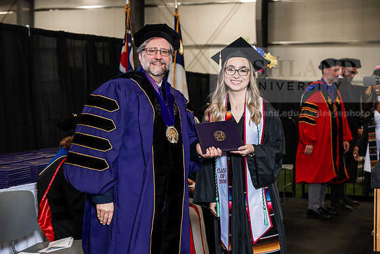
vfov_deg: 19.5
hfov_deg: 28.8
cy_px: 127
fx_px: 739
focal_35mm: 70
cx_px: 190
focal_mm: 70
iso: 1250
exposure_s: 1/200
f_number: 4.5
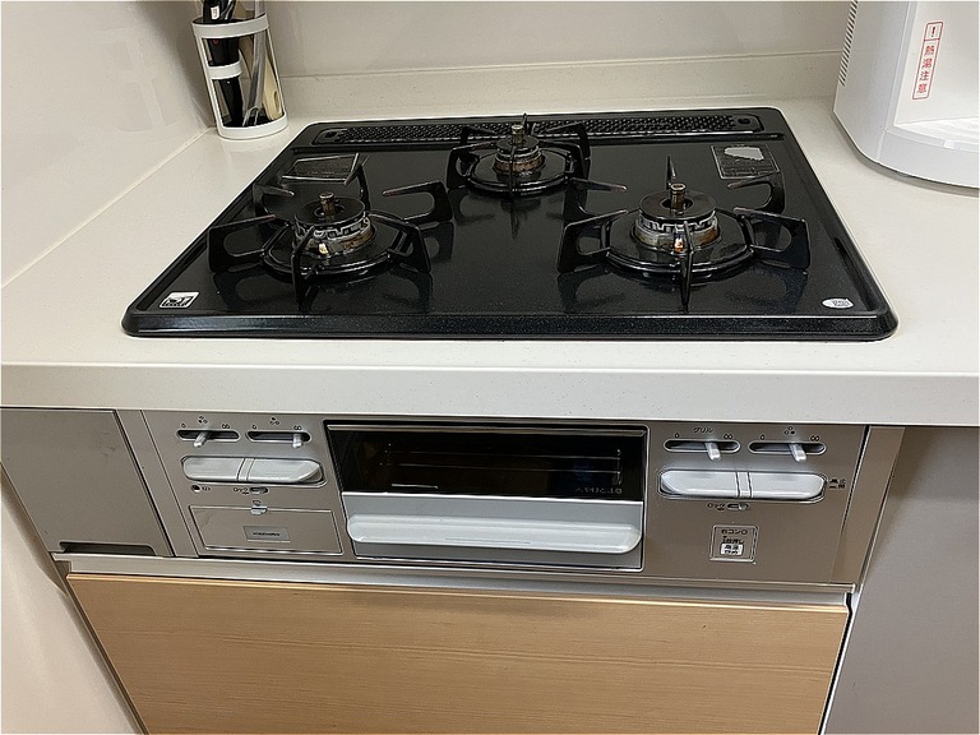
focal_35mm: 28
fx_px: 793
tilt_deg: -33.8
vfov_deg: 49.7
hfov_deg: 63.4
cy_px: 368
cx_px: 490
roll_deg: +6.3
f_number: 1.8
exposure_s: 1/60
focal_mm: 3.99
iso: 100
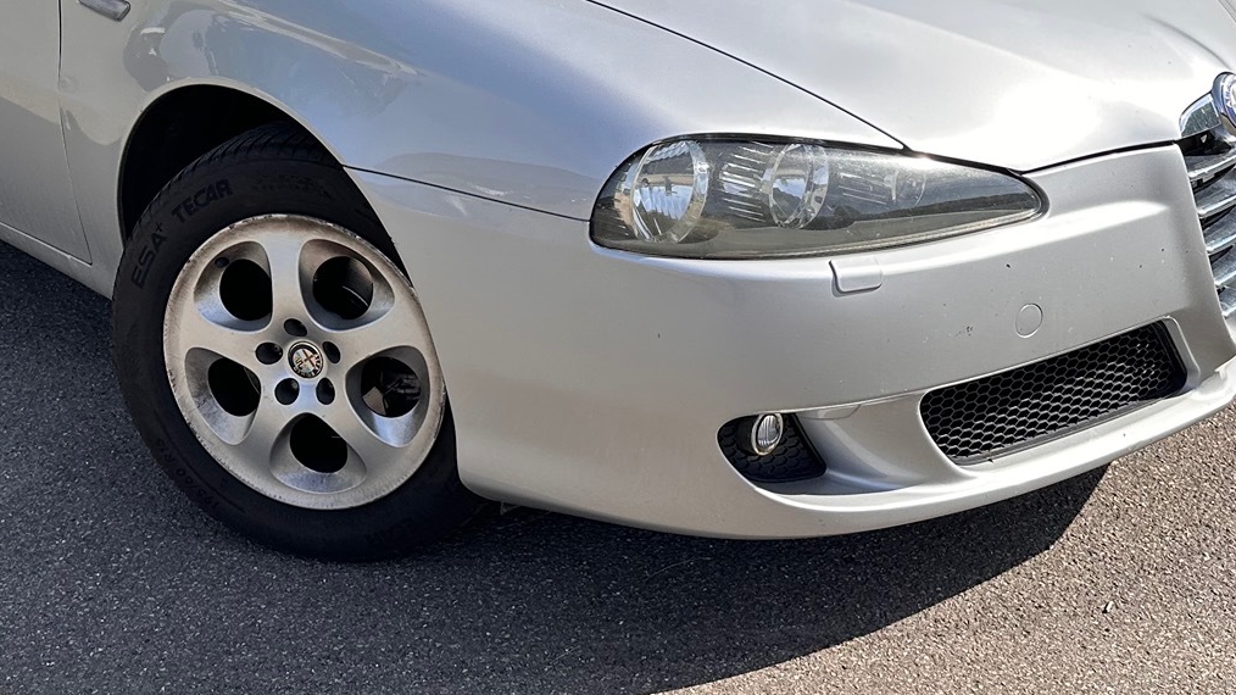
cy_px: 23
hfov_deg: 39.7
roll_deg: +0.5
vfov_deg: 22.3
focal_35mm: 52
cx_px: 502
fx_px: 1704
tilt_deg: -11.7
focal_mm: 6.86
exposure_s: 1/2469
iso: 80
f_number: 1.78
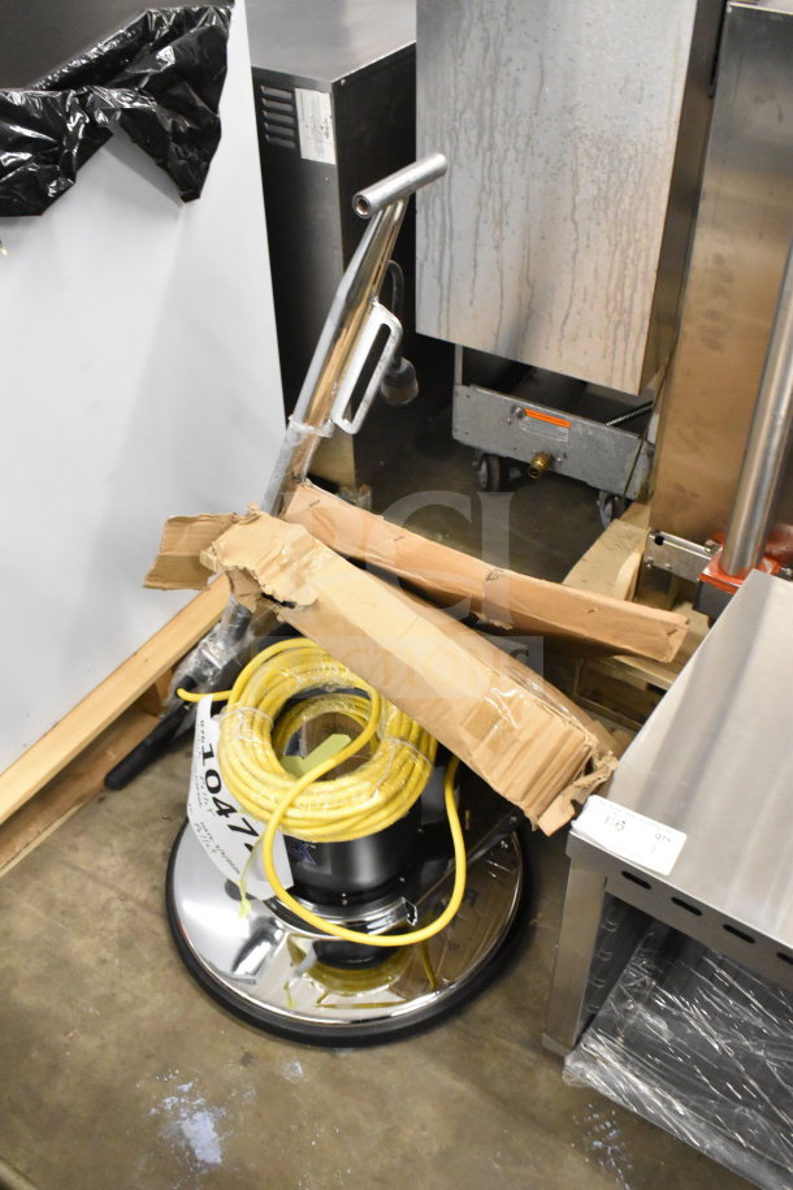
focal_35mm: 33
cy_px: 595
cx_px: 396
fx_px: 1090
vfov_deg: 57.2
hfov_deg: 40.0
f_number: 5.6
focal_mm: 22
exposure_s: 1/125
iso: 6400
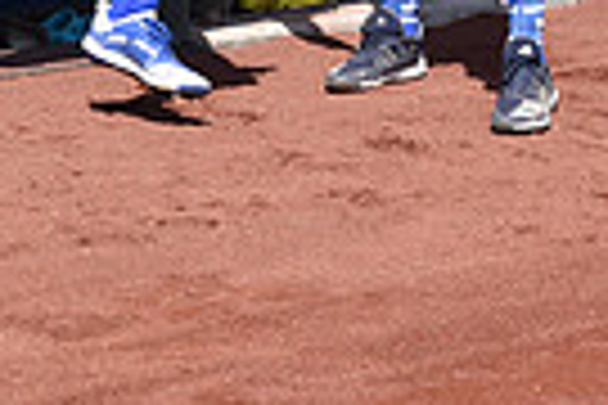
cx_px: 171
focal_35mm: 301
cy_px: -290
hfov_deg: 6.8
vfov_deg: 4.5
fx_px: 5083
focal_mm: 70
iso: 200
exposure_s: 1/320
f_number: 9
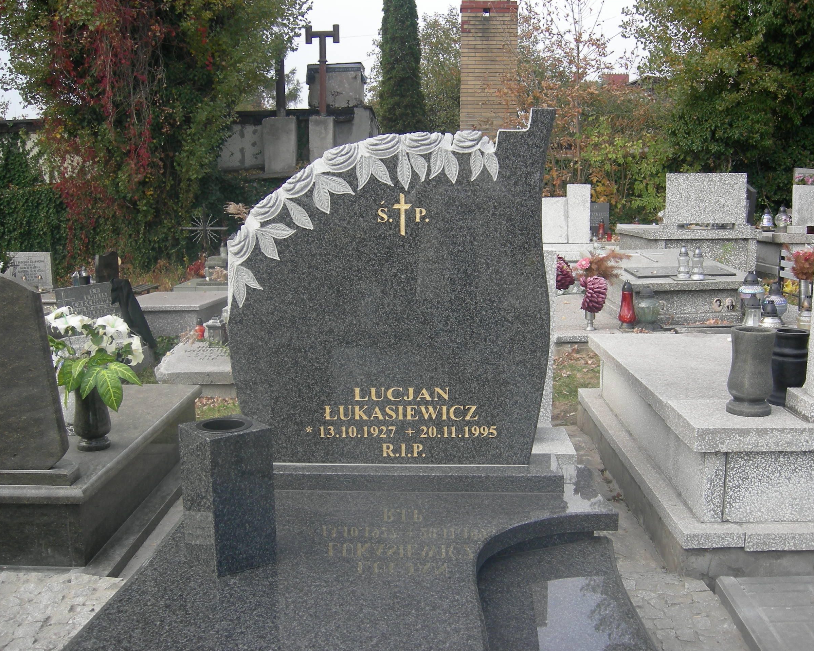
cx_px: 415
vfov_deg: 39.2
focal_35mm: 38
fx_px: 915
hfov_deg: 47.9
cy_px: 327
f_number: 6
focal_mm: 7.5
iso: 64
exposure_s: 1/260
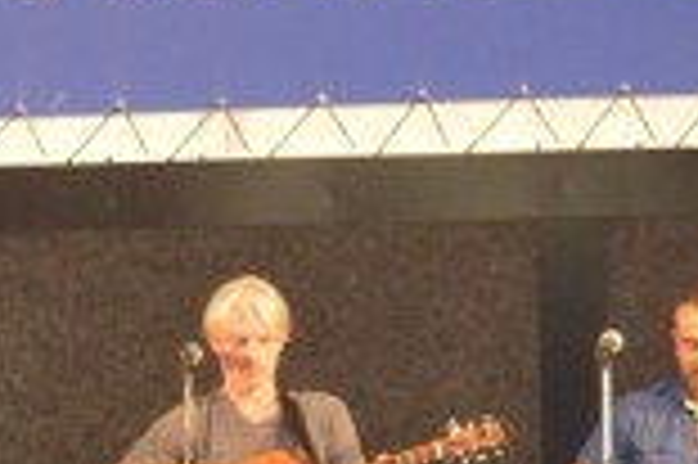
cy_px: 628
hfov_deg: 4.9
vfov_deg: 3.3
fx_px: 8154
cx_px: 90
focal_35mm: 421
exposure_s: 1/60
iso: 2200
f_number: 4.5
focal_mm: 62
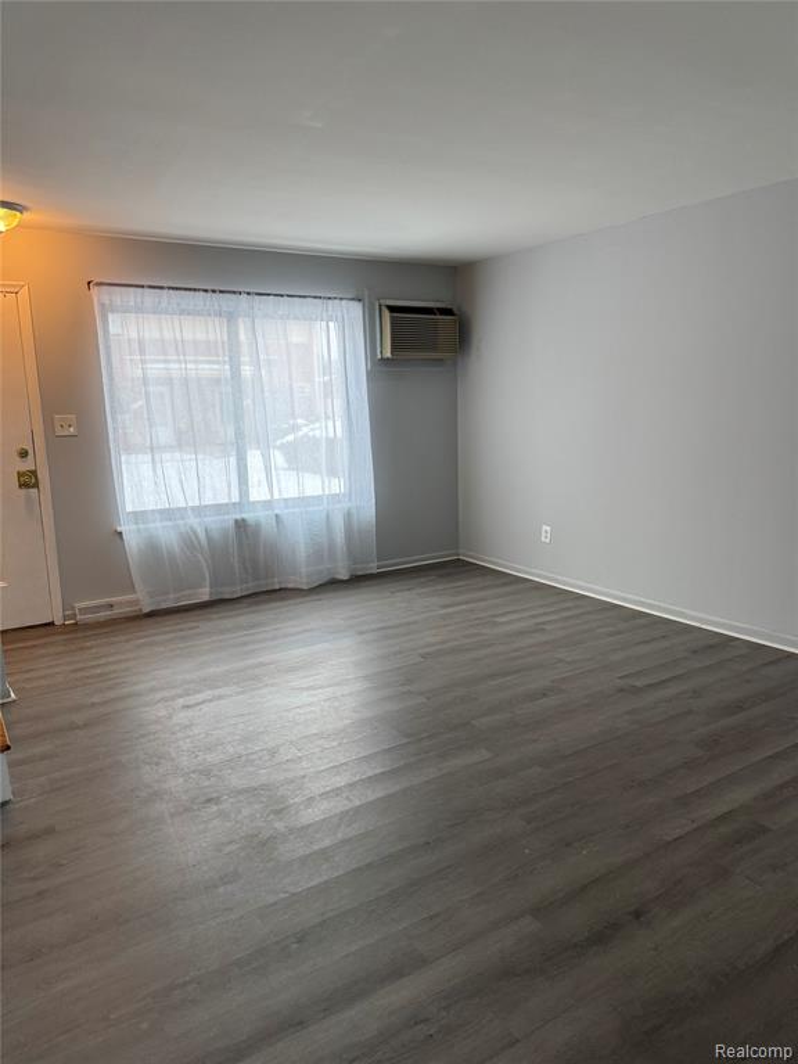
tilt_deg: -11.0
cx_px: 399
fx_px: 738
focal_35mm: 24
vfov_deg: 71.6
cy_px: 532
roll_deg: +1.0
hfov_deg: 56.8
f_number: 1.78
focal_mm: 6.76
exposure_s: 1/121
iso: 160
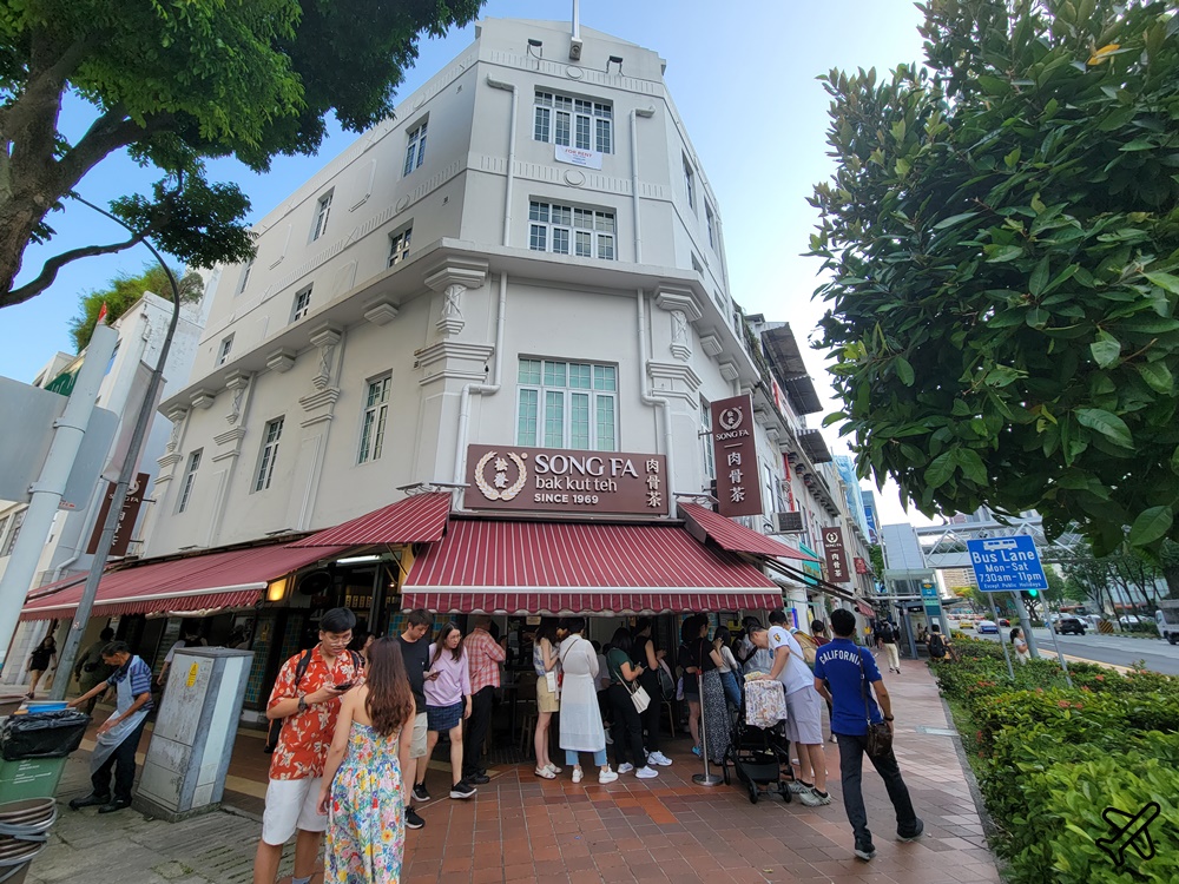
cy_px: 442
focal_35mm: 13
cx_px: 590
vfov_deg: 89.9
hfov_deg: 106.2
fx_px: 443
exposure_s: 1/399
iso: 50
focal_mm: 2.2
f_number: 2.2
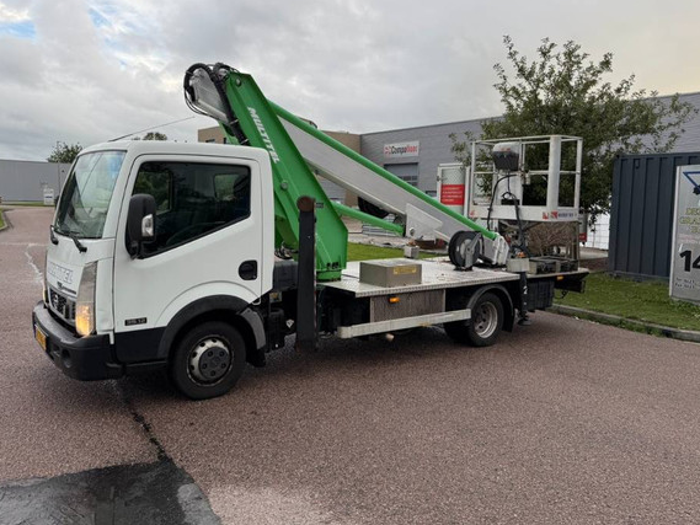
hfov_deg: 65.1
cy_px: 232
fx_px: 546
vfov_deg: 51.3
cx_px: 314
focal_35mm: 27
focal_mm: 6.76
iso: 80
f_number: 1.78
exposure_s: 1/528
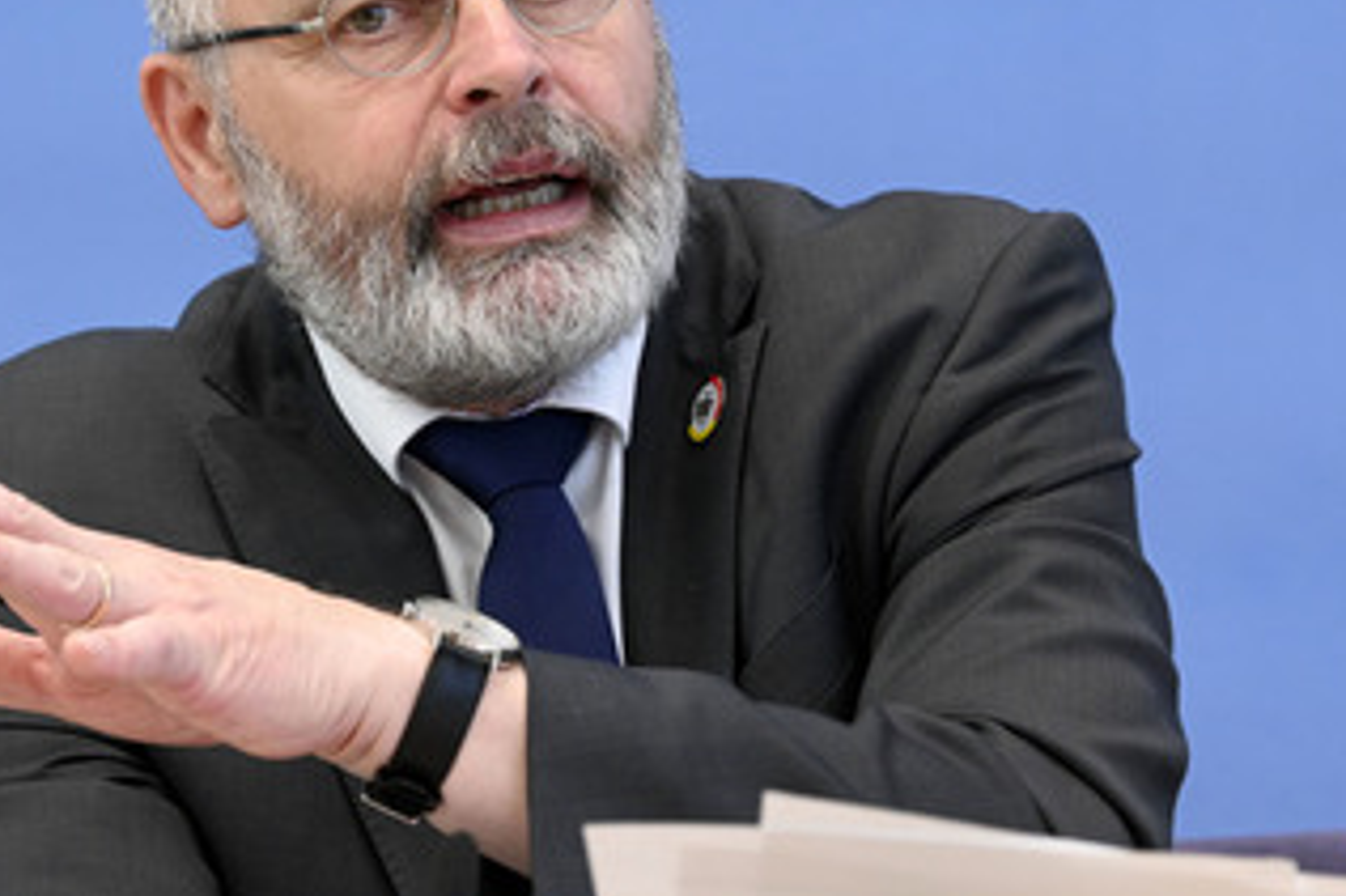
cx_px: 524
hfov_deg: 14.2
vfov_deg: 9.4
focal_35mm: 145
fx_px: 5418
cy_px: 272
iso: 5000
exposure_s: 1/640
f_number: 5.6
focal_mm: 102
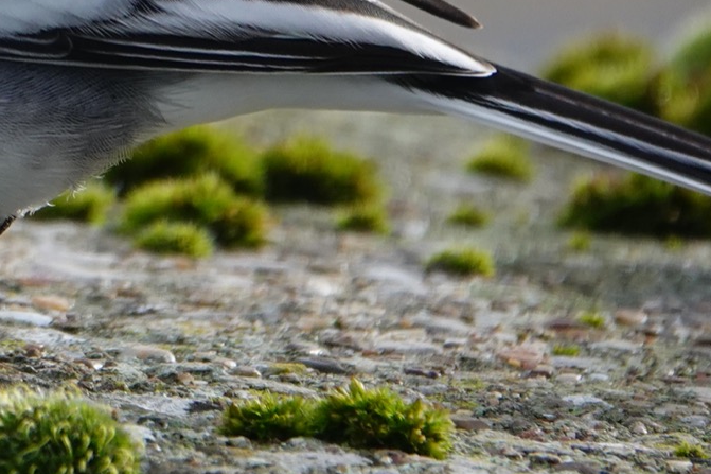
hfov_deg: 0.9
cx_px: -271
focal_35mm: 2236
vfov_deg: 0.6
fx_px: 44147
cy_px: -175
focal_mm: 220
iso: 250
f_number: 4
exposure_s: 1/400
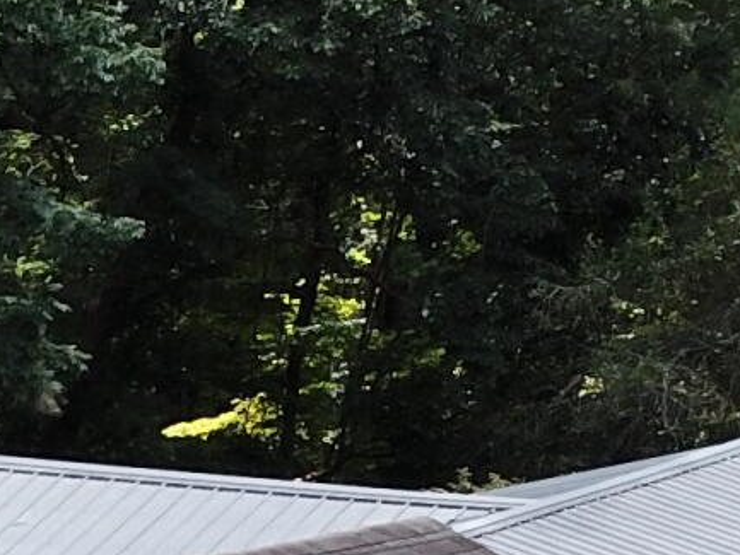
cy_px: 1523
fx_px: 3849
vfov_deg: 7.5
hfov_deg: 10.1
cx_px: -783
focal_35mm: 180
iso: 100
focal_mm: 4.73
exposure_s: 1/359
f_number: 2.2
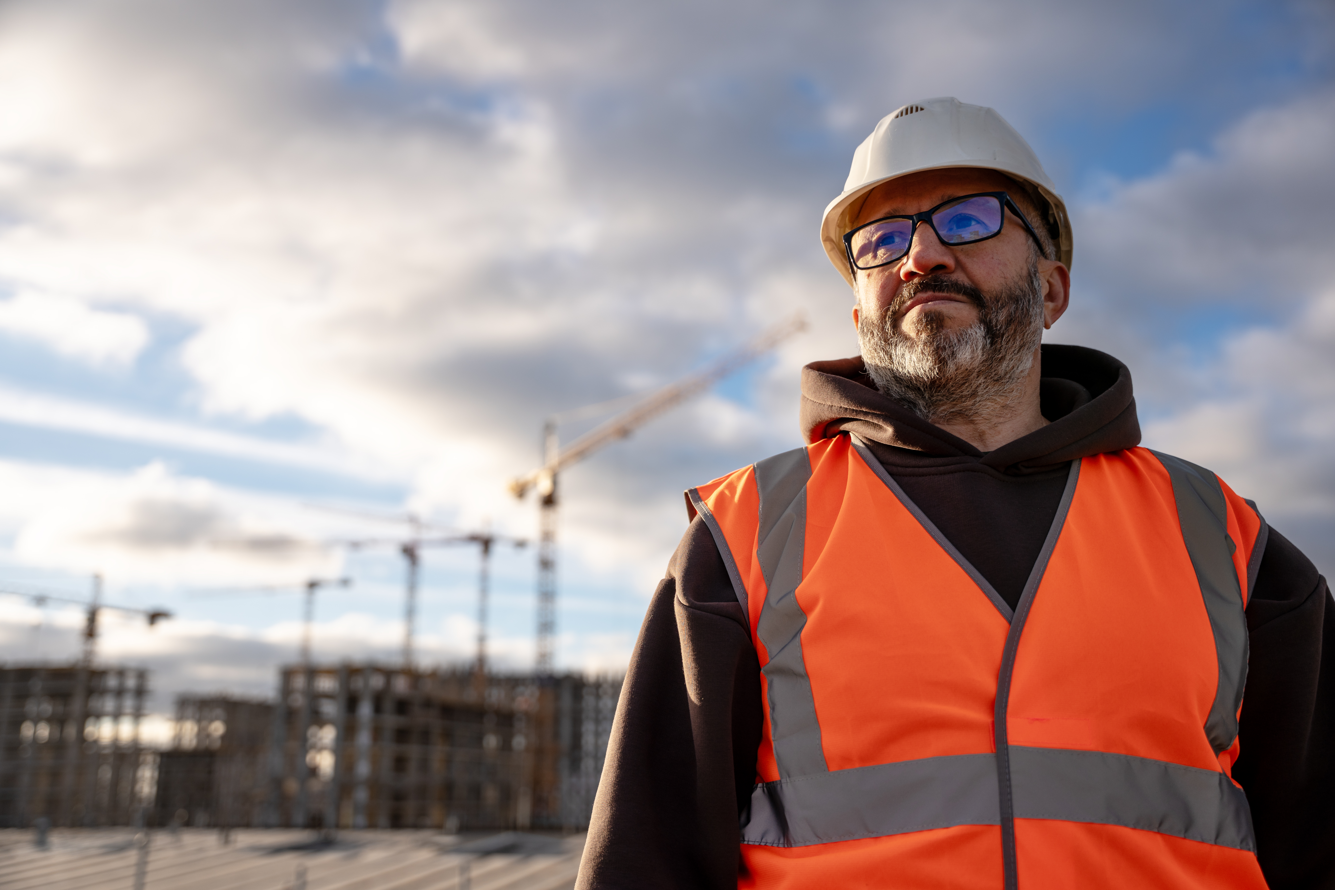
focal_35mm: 35
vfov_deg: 38.2
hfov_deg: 54.8
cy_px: 445
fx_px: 1287
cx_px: 668
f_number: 2.8
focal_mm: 34.7
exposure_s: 1/1250
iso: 100
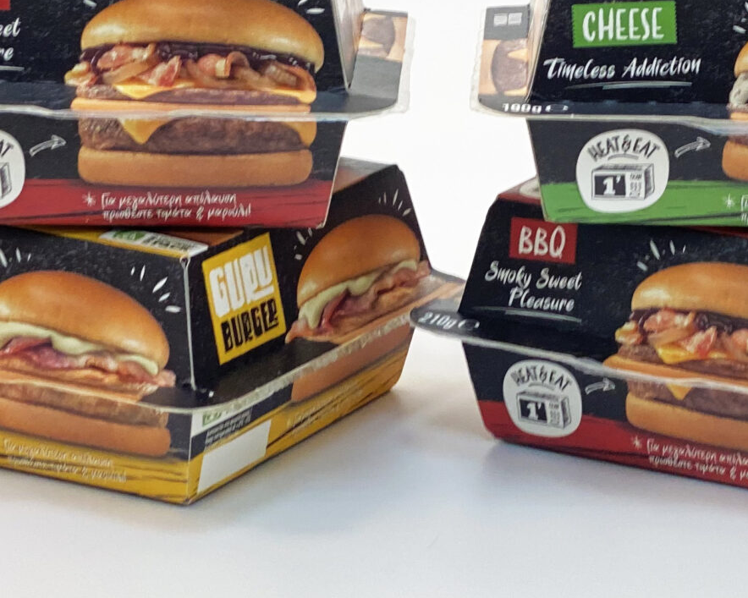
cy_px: 118
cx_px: 704
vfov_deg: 10.5
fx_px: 3254
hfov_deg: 13.0
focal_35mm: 147
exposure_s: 1/100
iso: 64
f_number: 2
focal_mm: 6
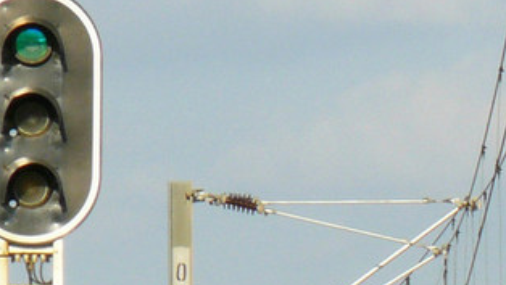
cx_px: 832
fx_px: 11316
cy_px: 551
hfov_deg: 2.6
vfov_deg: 1.4
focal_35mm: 843
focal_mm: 31.6
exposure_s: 1/200
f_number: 8
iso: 100
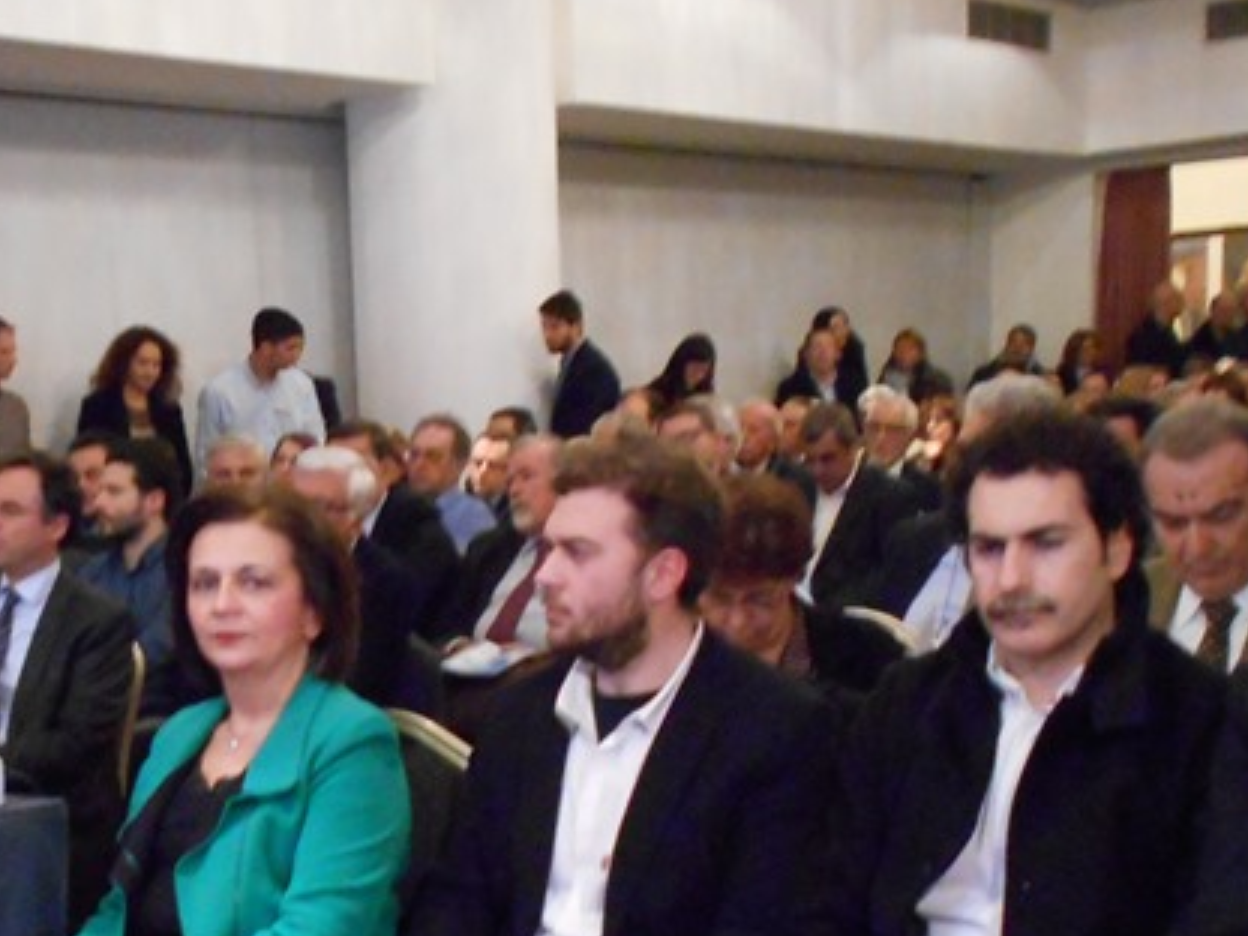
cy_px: 903
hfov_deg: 29.8
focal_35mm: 64
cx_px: 315
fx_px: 2307
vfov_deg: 22.2
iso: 720
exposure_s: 1/15
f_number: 3.2
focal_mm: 4.6
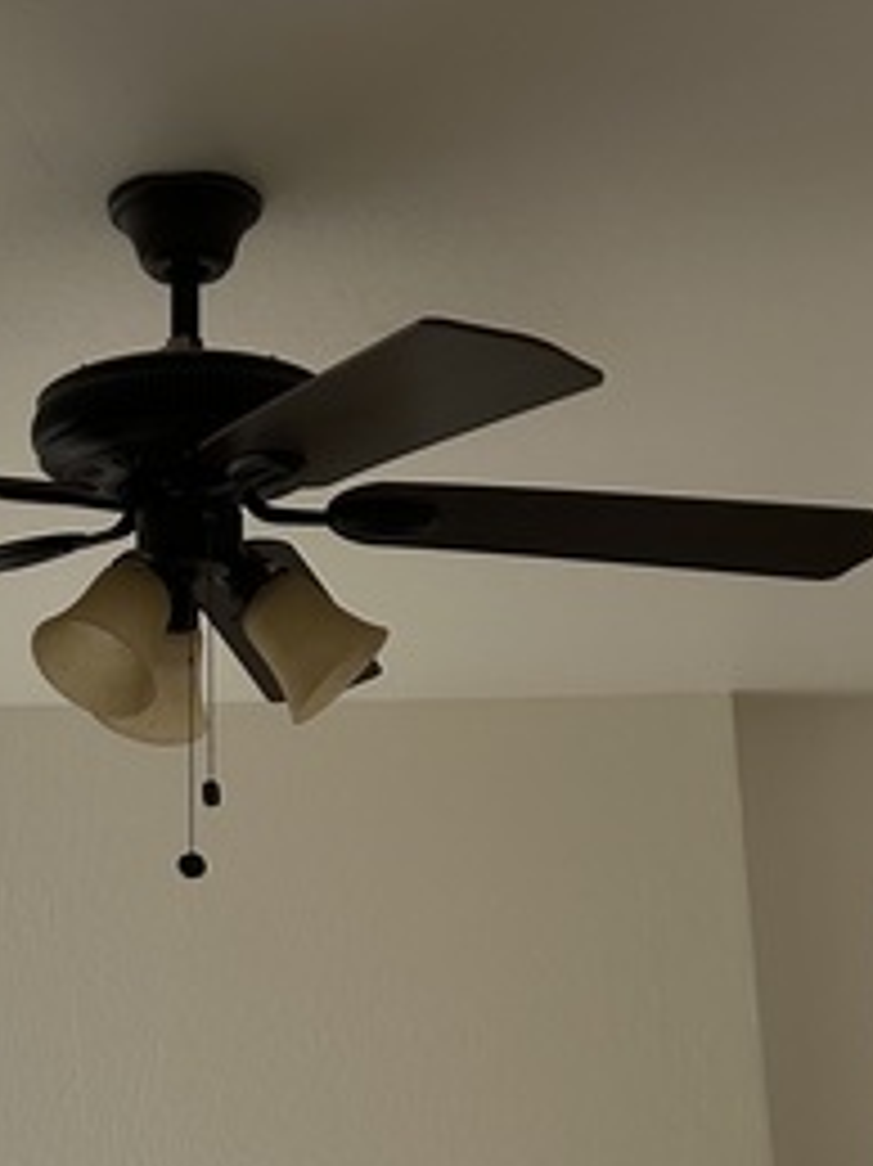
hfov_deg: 21.8
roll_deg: -0.2
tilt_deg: -1.2
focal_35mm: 67
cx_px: 248
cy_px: 1119
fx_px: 2255
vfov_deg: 27.6
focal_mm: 5.7
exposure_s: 1/60
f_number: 1.5
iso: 160
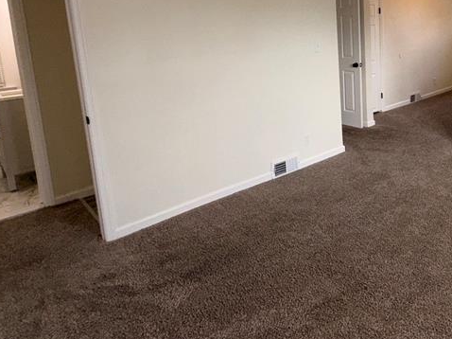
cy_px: 80
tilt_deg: -8.1
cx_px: 353
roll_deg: +1.9
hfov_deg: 56.2
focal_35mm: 30
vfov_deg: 45.0
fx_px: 392
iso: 64
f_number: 2.2
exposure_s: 1/122
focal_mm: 2.22
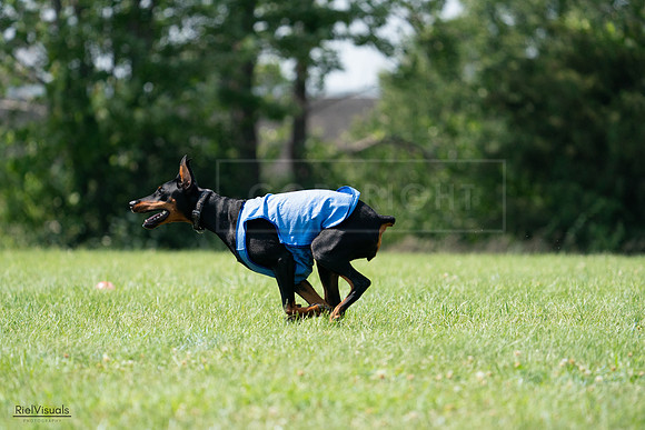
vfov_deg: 3.9
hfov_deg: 5.8
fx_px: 6326
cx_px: 322
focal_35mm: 353
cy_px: 215
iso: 1600
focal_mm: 353
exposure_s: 1/4000
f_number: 6.3
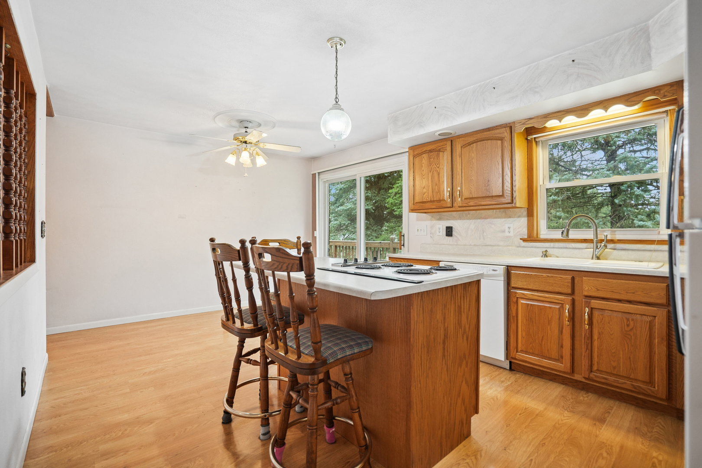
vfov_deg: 73.7
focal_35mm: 16
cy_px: 234
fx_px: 312
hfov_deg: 96.7
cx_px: 351
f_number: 4.5
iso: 400
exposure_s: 1/40
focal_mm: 16
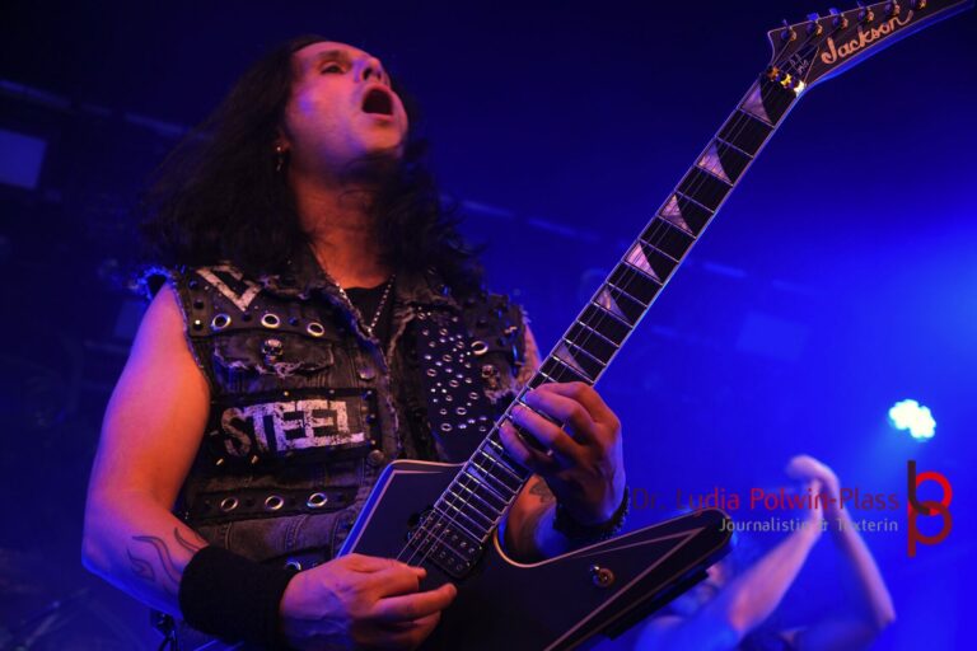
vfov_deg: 25.8
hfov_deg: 37.9
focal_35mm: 52
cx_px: 488
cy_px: 326
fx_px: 1425
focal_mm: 35
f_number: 4
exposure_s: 1/60
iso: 320
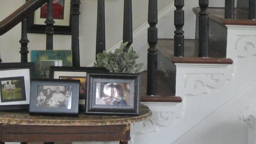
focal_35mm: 133
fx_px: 903
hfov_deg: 16.1
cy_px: 6
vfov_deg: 9.1
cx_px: 180
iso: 1800
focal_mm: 16.3
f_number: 4.2
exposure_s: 1/30
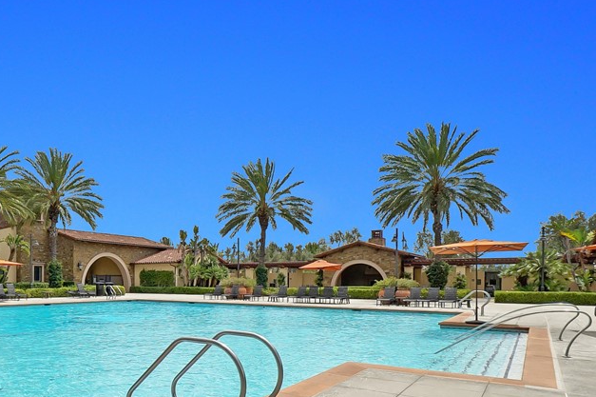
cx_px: 154
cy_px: 288
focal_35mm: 26
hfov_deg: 65.5
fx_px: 430
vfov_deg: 48.0
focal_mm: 10
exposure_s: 1/2000
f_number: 11
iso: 800
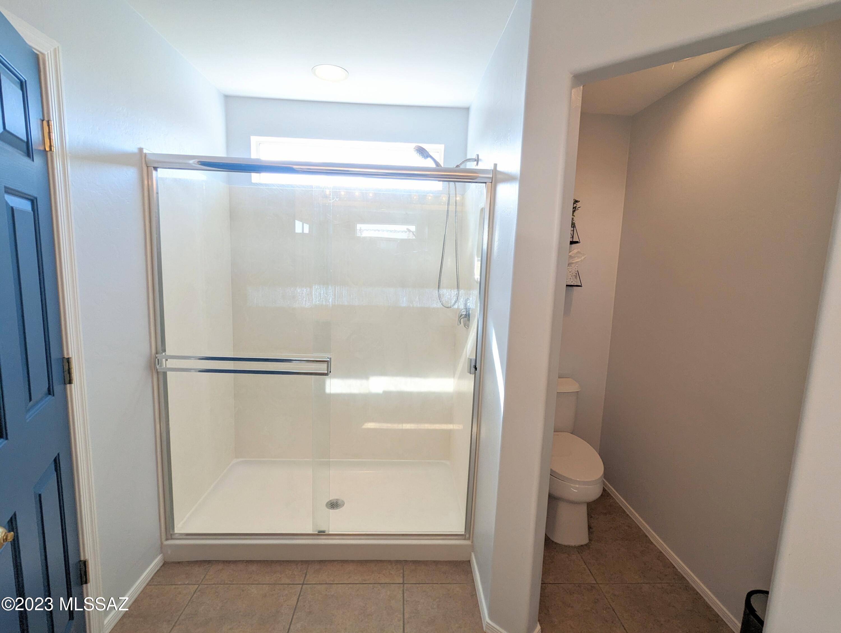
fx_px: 389
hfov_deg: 94.4
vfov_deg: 78.2
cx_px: 420
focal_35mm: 16
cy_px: 316
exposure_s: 1/120
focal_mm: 2.35
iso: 92
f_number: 2.2
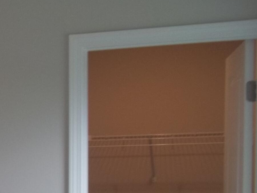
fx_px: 795
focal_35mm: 107
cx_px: -158
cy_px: 254
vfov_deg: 13.3
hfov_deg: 16.3
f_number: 2.9
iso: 64
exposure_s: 1/50
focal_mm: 5.7
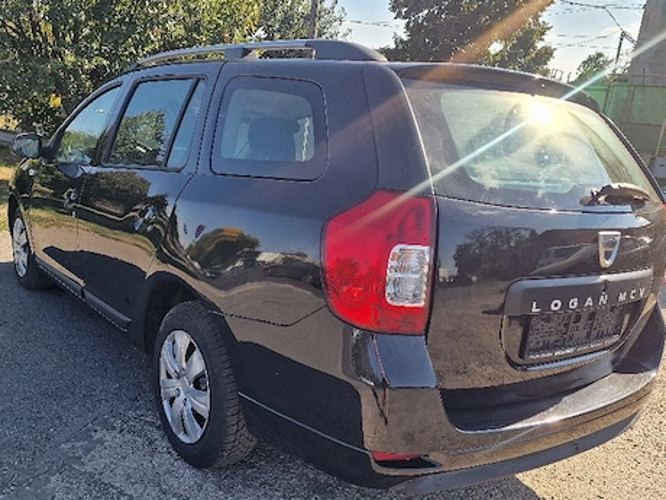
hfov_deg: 59.6
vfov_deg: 46.3
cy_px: 316
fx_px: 577
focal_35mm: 30
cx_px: 279
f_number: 1.8
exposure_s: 1/476
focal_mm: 6.4
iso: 50
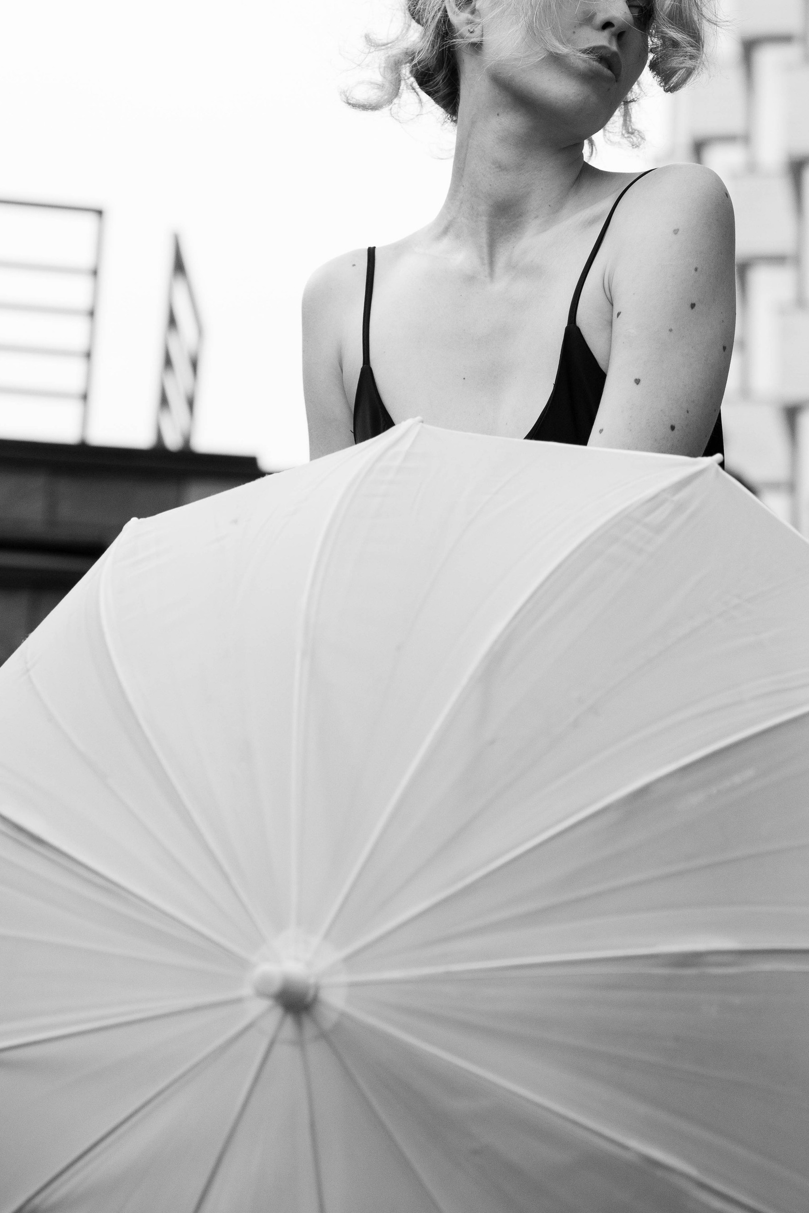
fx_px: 3606
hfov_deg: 12.8
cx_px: 569
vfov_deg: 19.0
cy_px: 420
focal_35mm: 107
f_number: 4
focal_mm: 70
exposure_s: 1/640
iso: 1600
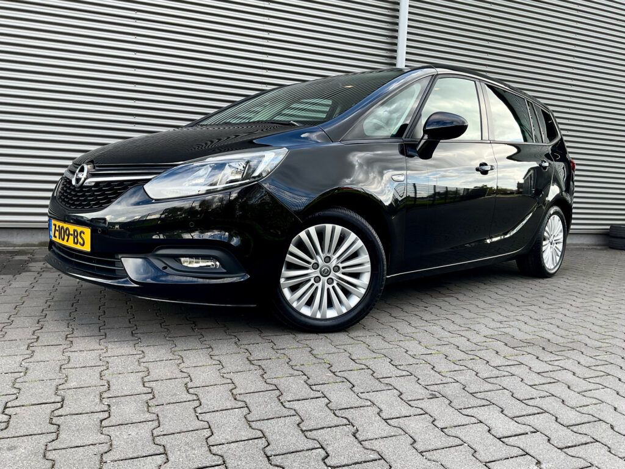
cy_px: 234
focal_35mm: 29
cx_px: 312
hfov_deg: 61.7
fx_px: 524
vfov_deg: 48.2
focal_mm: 3
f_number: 1.8
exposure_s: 1/134
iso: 16
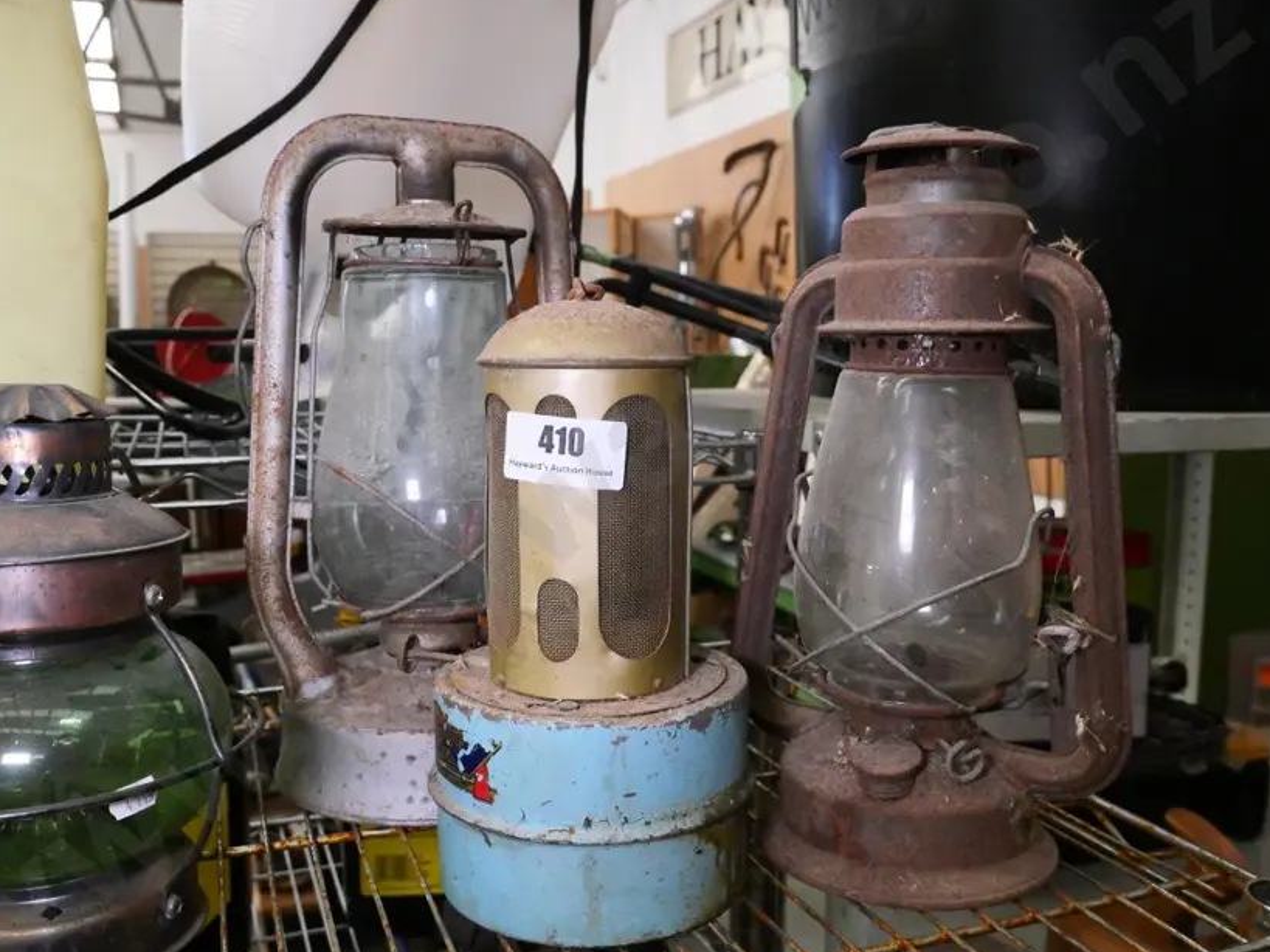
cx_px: 594
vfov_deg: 46.8
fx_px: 1100
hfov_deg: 59.9
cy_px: 485
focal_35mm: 30
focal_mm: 12
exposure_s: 1/400
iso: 3200
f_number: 4.5
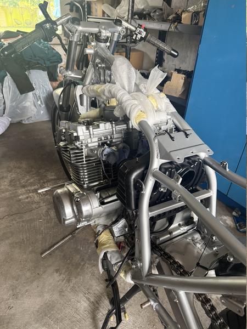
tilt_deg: -31.2
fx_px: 228
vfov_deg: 71.6
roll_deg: -3.6
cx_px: 124
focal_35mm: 24
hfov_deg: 56.8
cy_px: 164
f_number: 1.78
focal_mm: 6.76
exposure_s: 1/60
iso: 400
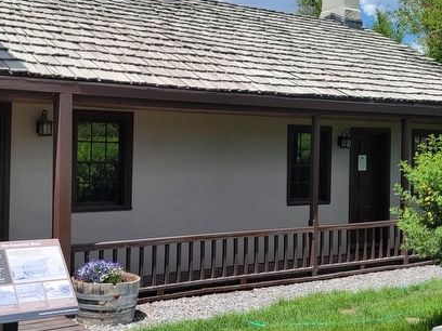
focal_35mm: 51
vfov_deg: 28.5
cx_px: 165
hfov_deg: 37.3
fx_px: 651
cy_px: 137
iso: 40
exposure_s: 1/2259
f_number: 1.8
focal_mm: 5.4
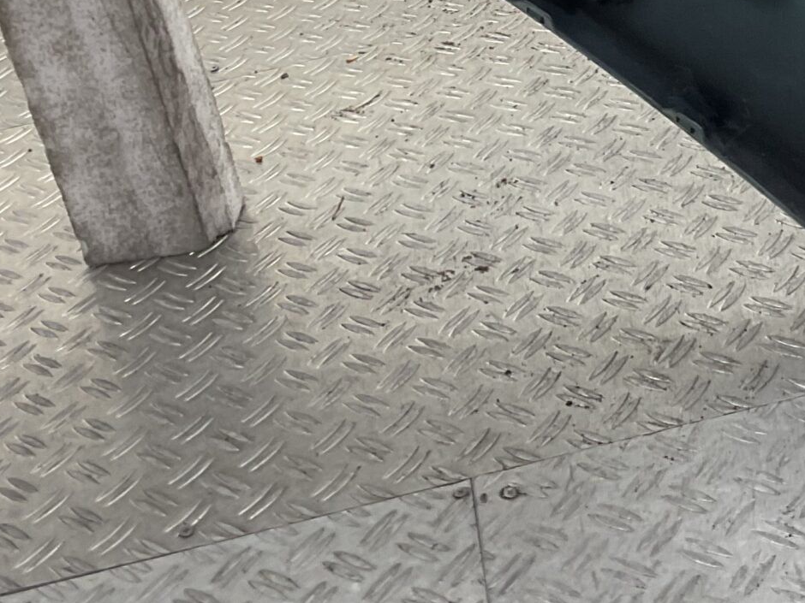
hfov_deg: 24.4
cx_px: 603
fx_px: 1837
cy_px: -146
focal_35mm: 79
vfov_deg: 17.7
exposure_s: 1/120
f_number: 1.8
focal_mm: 3
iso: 32
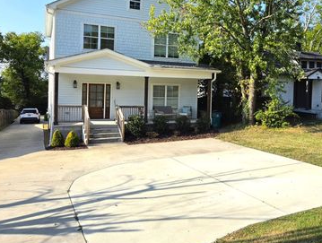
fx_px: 298
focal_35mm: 32
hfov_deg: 56.6
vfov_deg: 43.9
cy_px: 87
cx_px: 177
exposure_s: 1/5000
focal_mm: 5.4
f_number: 1.8
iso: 80
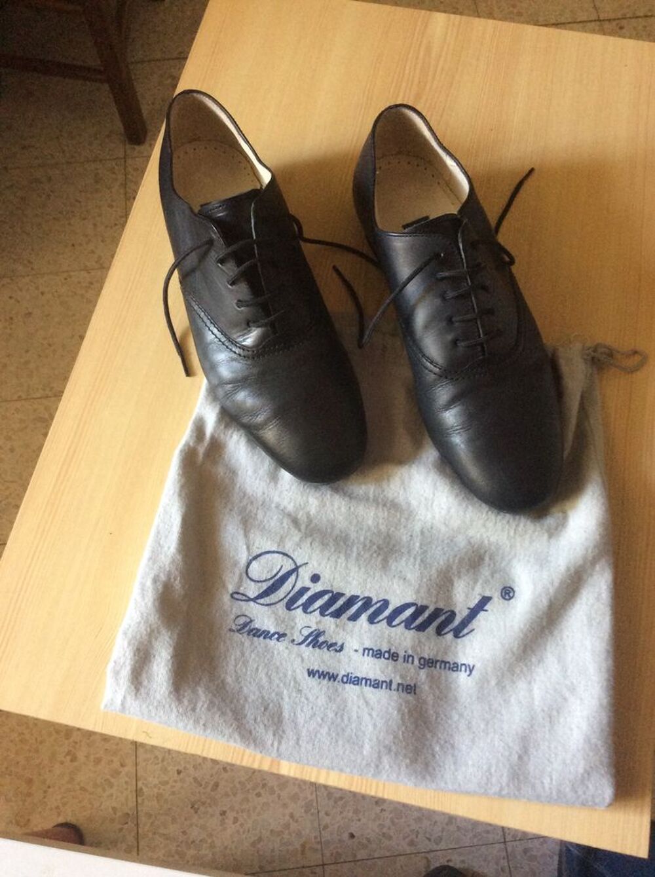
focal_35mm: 32
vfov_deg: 56.9
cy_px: 438
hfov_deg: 44.1
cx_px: 328
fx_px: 810
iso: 200
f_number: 2.4
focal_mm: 3.3
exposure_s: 1/25
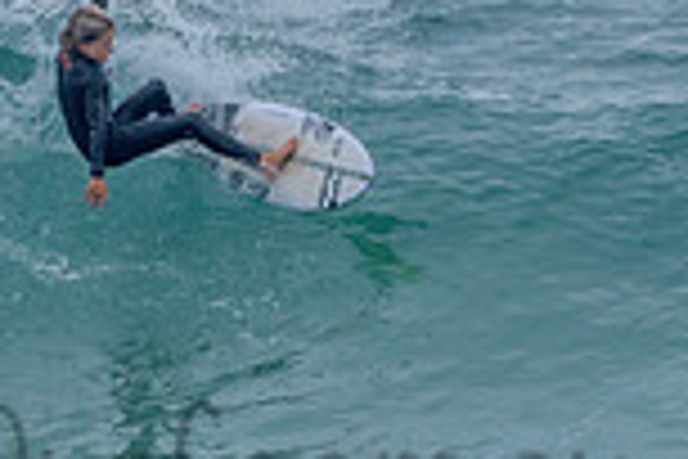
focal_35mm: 2329
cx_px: 157
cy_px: 240
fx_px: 44506
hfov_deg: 0.9
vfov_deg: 0.6
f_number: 5.6
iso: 560
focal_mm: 500
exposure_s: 1/1250
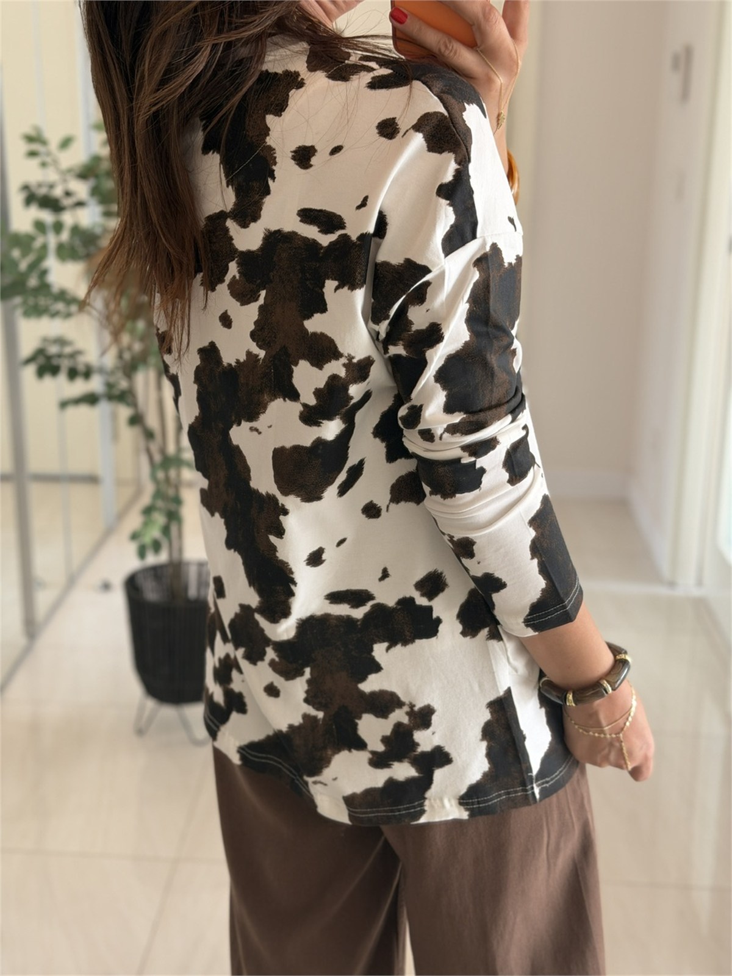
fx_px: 1353
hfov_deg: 30.3
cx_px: 366
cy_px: 488
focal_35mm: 48
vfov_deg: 39.7
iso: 100
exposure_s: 1/60
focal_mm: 6.76
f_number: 1.78
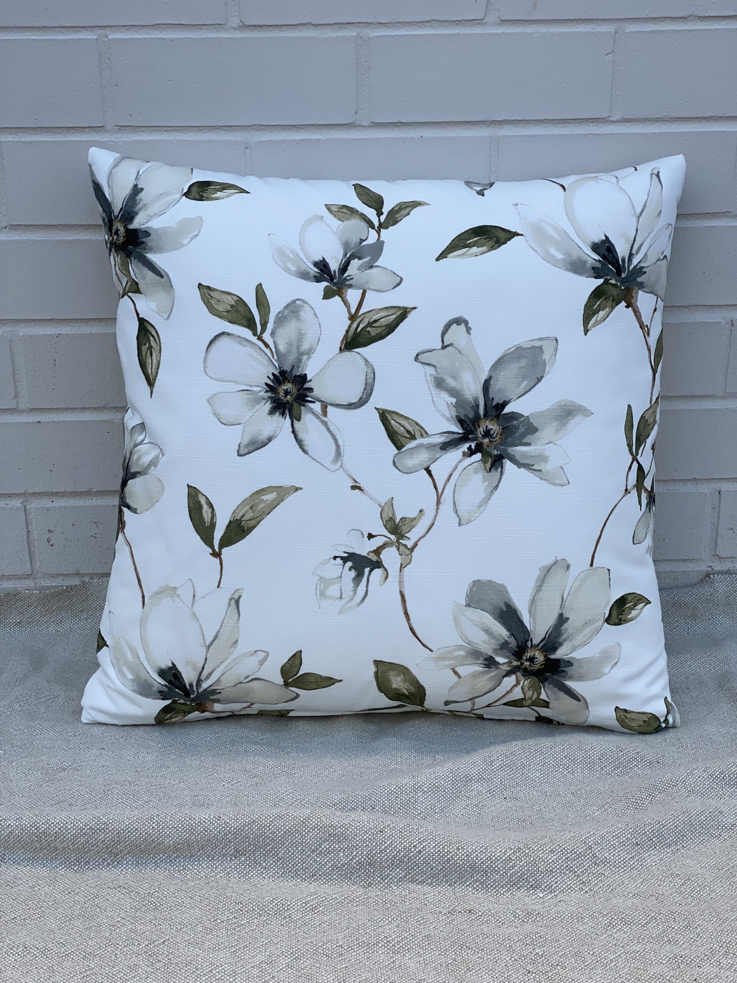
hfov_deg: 28.0
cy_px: 492
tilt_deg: -20.1
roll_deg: +0.1
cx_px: 368
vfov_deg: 36.8
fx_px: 1476
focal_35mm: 52
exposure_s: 1/685
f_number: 2
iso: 20
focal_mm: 6
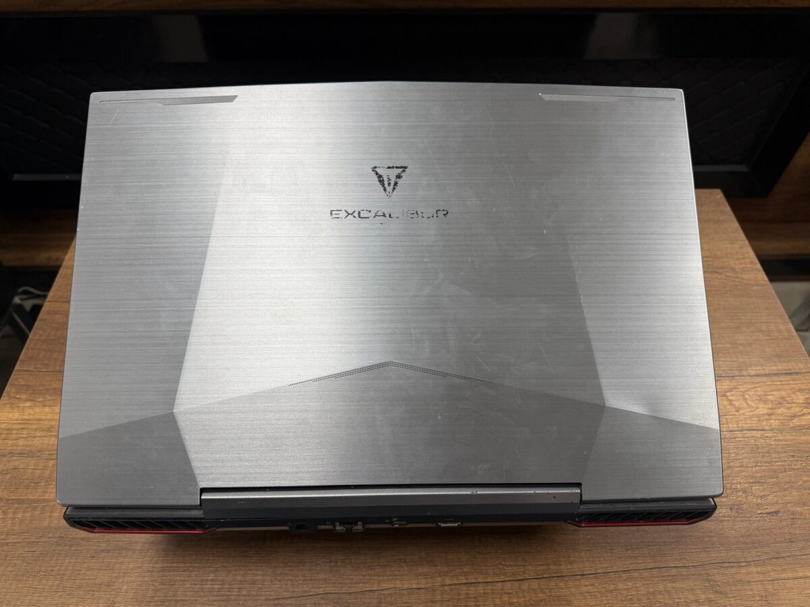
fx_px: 562
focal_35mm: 24
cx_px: 405
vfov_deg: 56.8
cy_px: 304
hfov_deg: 71.6
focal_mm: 6.76
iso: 125
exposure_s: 1/100
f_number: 1.78
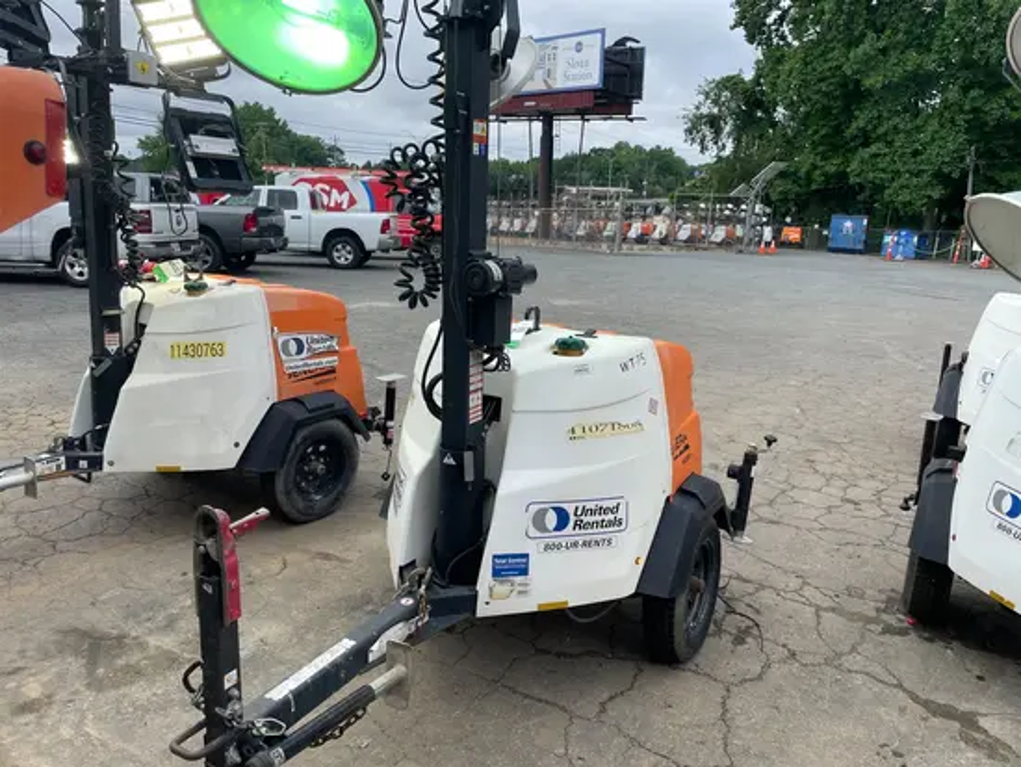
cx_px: 510
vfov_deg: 53.1
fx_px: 767
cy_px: 384
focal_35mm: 26
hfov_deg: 67.3
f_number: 1.6
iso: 32
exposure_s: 1/1575
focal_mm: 4.2
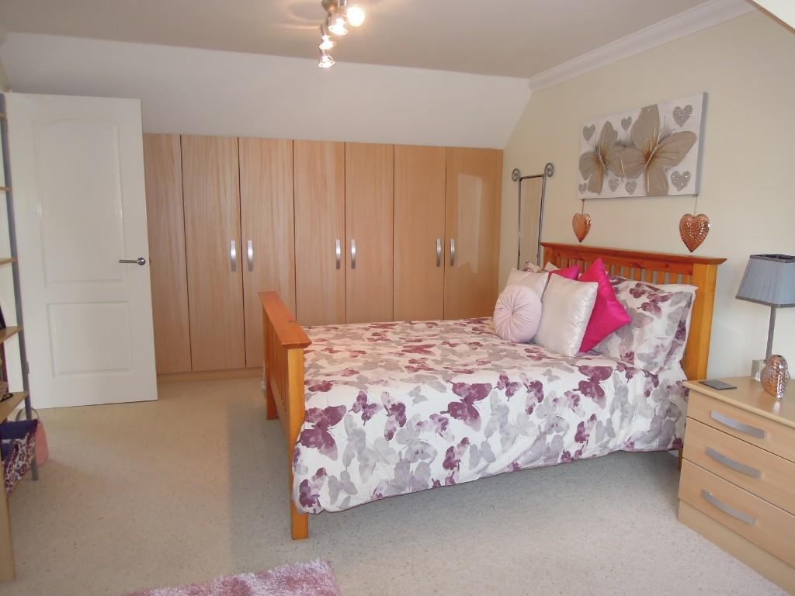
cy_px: 298
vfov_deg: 56.8
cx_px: 398
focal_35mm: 24
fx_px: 551
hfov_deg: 71.6
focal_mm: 4.3
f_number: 2.8
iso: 160
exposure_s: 1/40
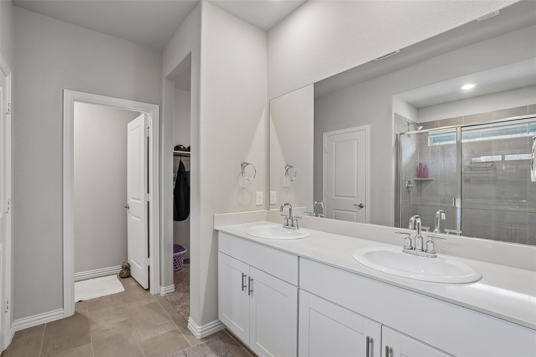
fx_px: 223
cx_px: 268
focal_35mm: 15
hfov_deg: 100.4
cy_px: 178
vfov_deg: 77.3
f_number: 8
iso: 400
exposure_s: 1/20
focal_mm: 10
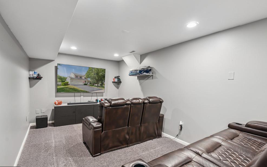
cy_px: 84
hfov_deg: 92.6
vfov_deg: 66.4
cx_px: 130
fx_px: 128
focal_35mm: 18
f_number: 6.3
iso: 125
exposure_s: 1.3
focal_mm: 16.5
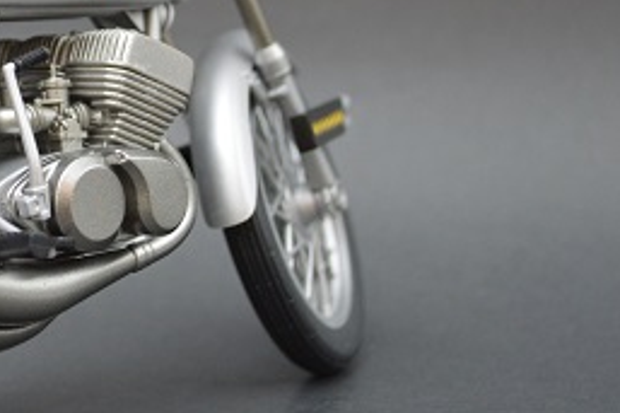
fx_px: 1928
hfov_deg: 17.6
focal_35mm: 112
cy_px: 27
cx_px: -63
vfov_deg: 12.1
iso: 800
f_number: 4.8
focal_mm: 32
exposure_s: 1/6
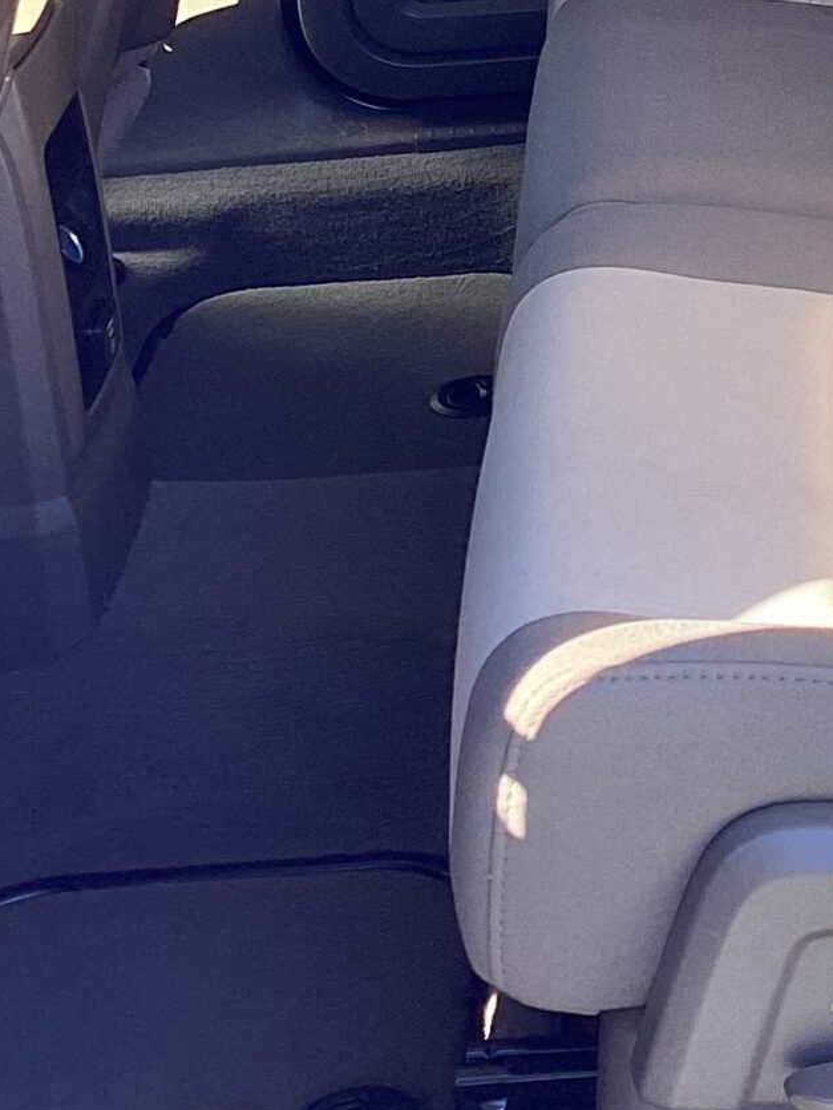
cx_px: 784
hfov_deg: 15.4
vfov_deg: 19.8
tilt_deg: -18.4
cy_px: -108
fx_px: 3046
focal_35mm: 95
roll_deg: +3.8
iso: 40
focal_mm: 3.3
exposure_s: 1/120
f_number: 2.4
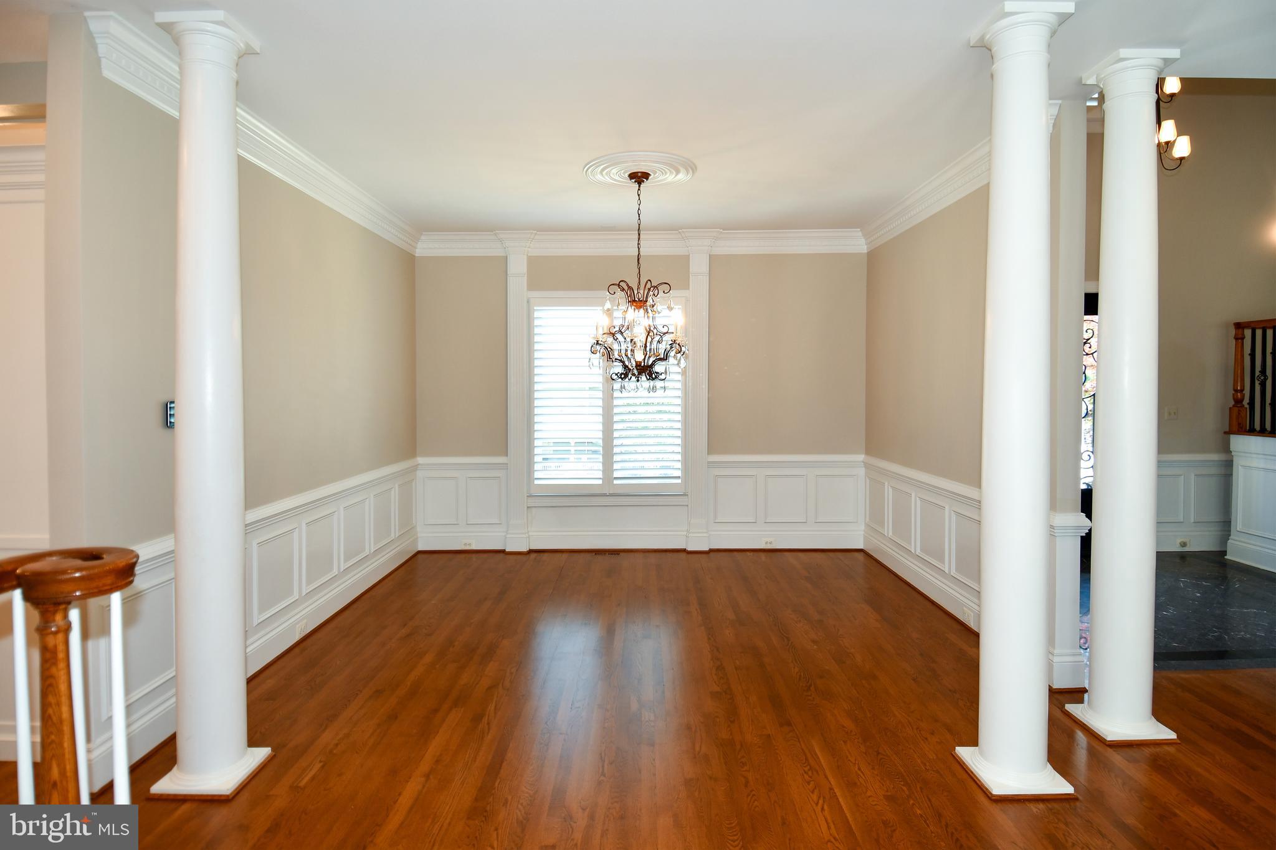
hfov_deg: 90.0
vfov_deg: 67.4
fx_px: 638
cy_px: 425
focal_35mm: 18
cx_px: 638
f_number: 4
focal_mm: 12
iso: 200
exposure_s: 1/60
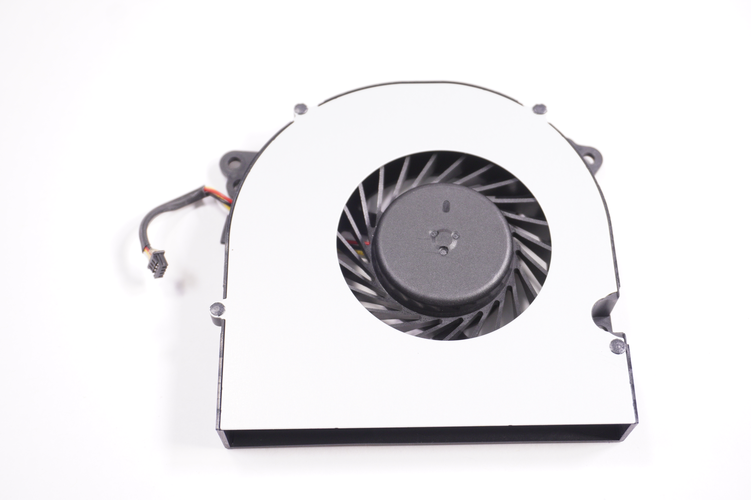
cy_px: 250
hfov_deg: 42.4
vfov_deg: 28.9
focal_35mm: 46
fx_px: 969
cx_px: 376
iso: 500
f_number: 5.6
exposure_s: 1/125
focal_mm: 31
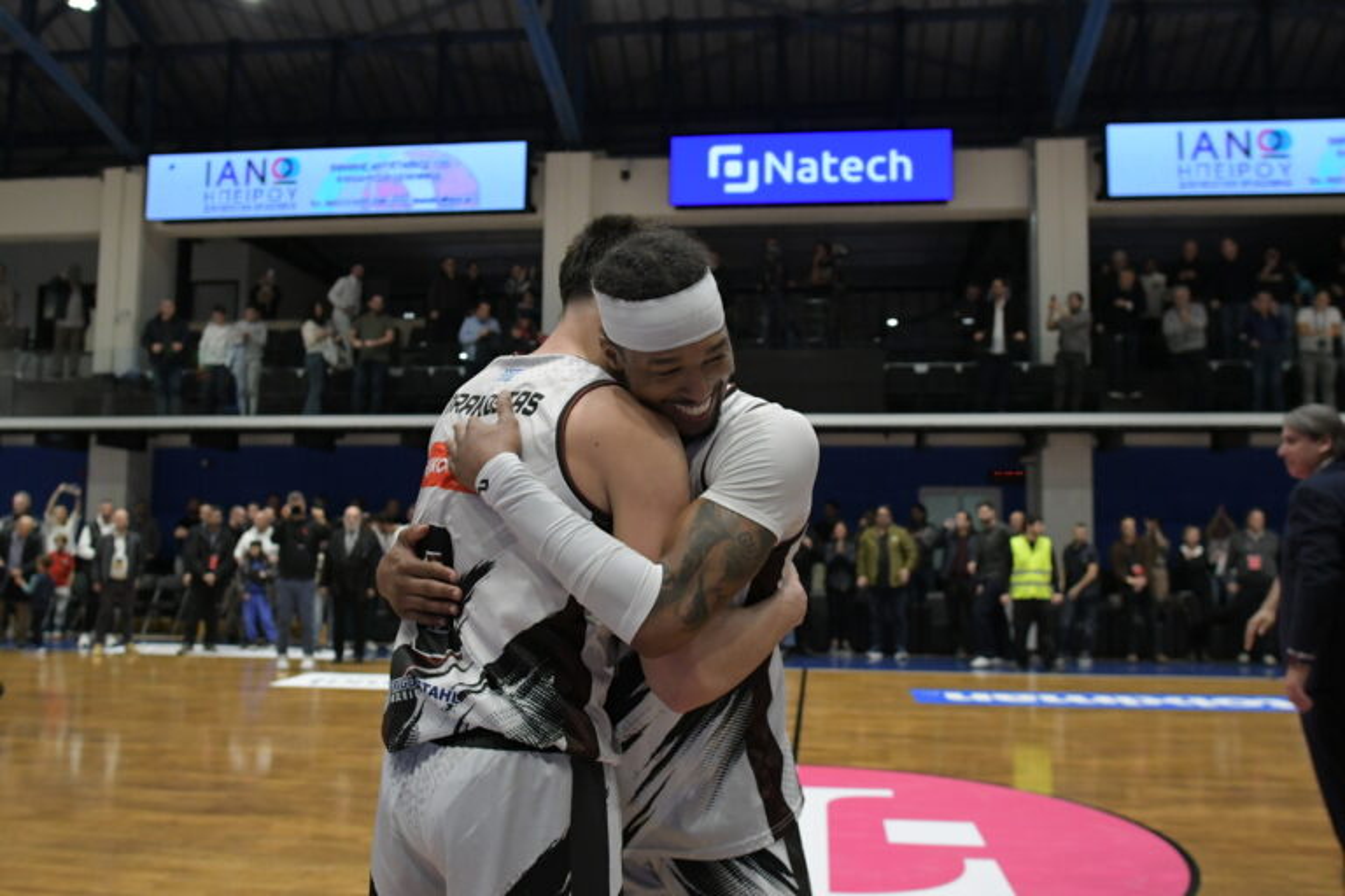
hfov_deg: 61.9
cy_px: 448
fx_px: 1121
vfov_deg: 43.6
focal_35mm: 30
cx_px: 672
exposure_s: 1/1600
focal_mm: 20
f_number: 2.5
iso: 3200
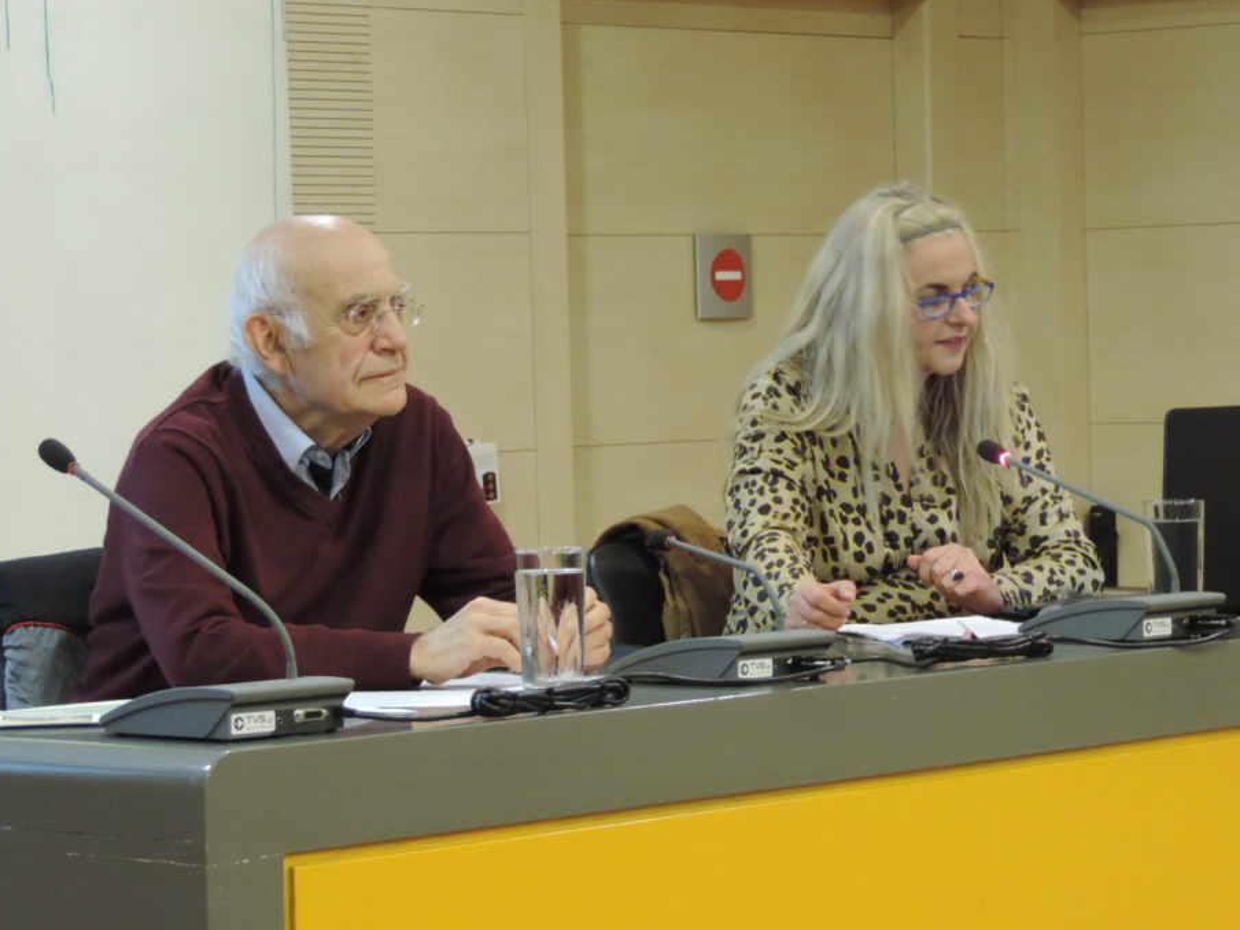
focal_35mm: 136
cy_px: 491
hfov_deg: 14.5
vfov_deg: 10.9
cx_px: 625
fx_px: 4872
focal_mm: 21.4
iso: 800
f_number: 4.2
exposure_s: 1/20
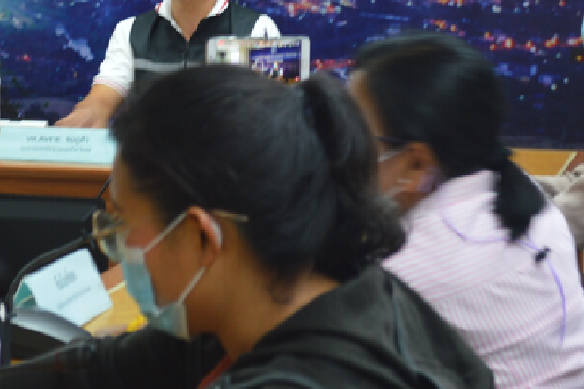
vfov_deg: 9.9
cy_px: 42
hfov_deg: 14.8
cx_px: 176
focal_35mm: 138
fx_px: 2237
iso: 400
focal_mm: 46
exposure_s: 1/15
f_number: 5.3
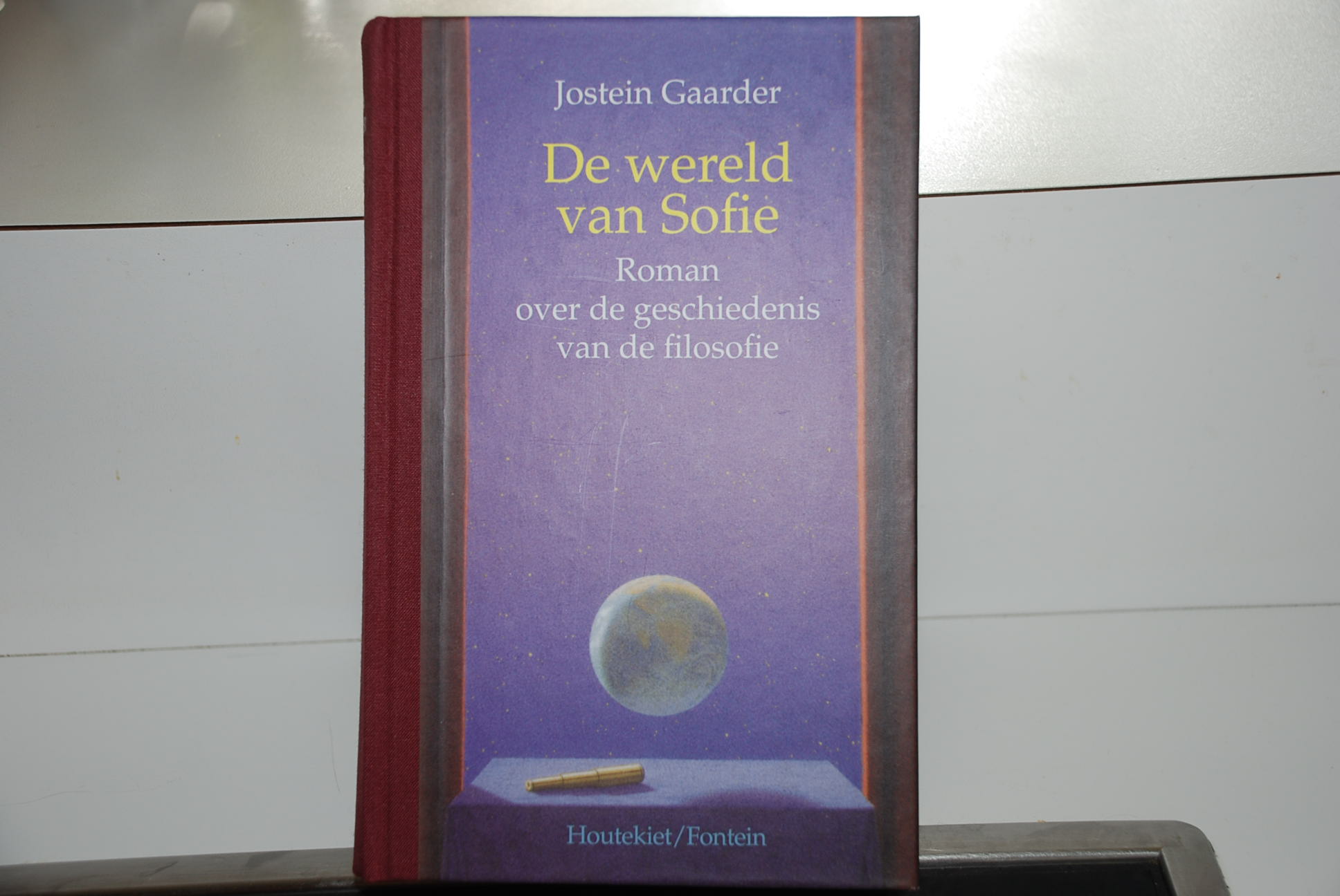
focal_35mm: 48
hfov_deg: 41.1
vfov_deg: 28.2
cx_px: 670
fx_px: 1789
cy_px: 448
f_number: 4.2
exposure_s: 1/60
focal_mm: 32
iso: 200
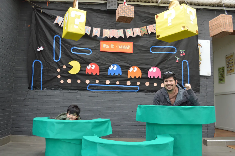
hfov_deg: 57.3
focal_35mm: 33
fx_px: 215
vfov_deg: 39.9
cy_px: 78
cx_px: 118
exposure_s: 1/80
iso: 400
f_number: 4.5
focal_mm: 22
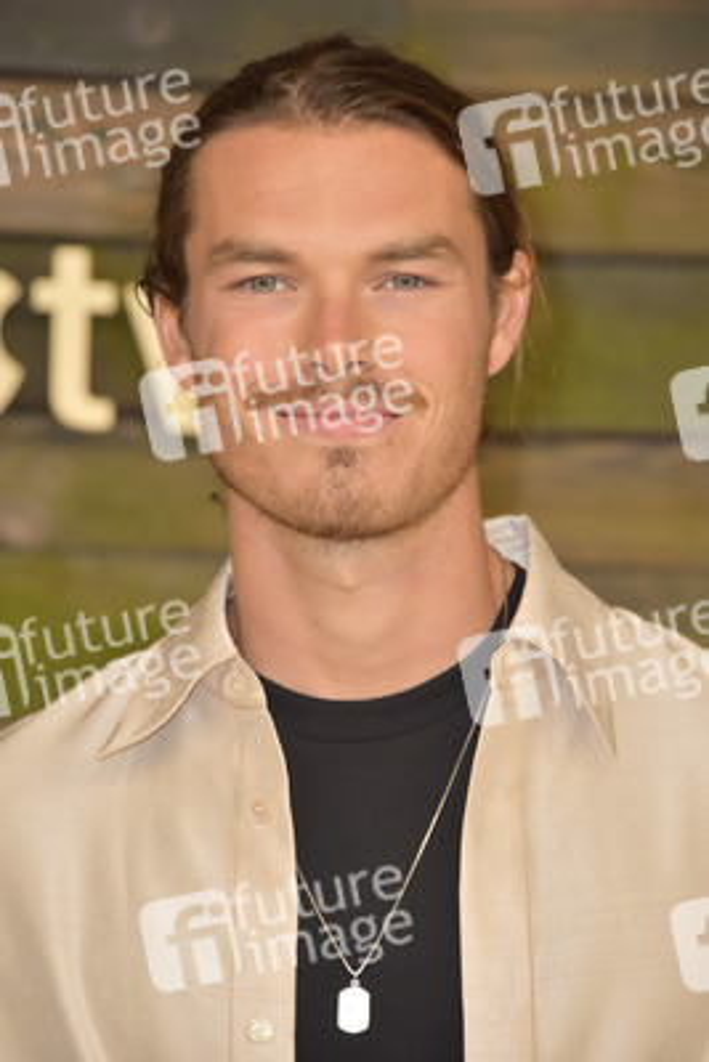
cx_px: 354
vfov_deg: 8.2
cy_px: 531
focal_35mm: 250
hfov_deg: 5.5
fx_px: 7378
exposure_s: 1/250
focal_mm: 250
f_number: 7.1
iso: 320
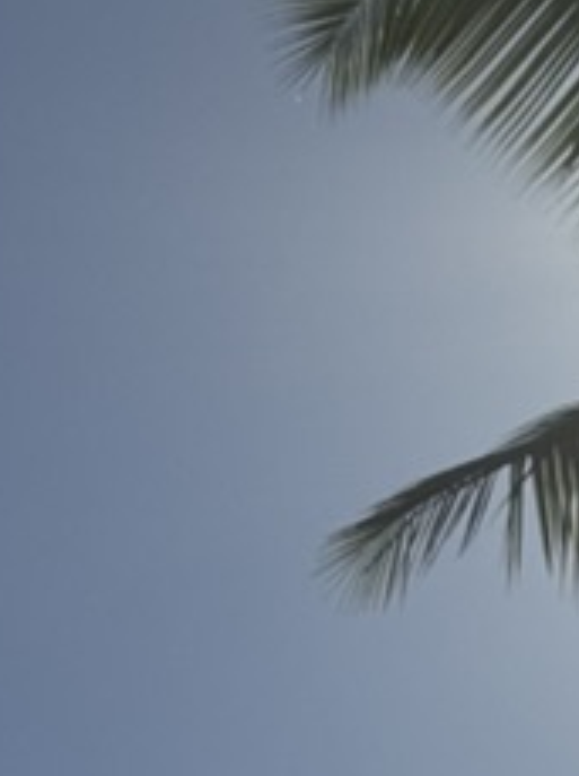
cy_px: 1376
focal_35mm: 215
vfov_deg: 8.9
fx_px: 4808
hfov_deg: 6.8
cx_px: 870
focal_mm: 6.76
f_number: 1.78
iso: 64
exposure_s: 1/15385
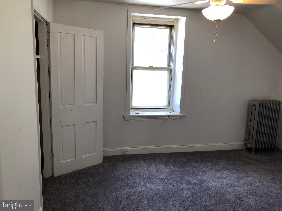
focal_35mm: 28
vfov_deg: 49.7
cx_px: 141
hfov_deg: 63.4
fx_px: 228
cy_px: 106
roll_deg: -2.0
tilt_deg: -11.4
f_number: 1.8
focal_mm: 4
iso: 20
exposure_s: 1/40
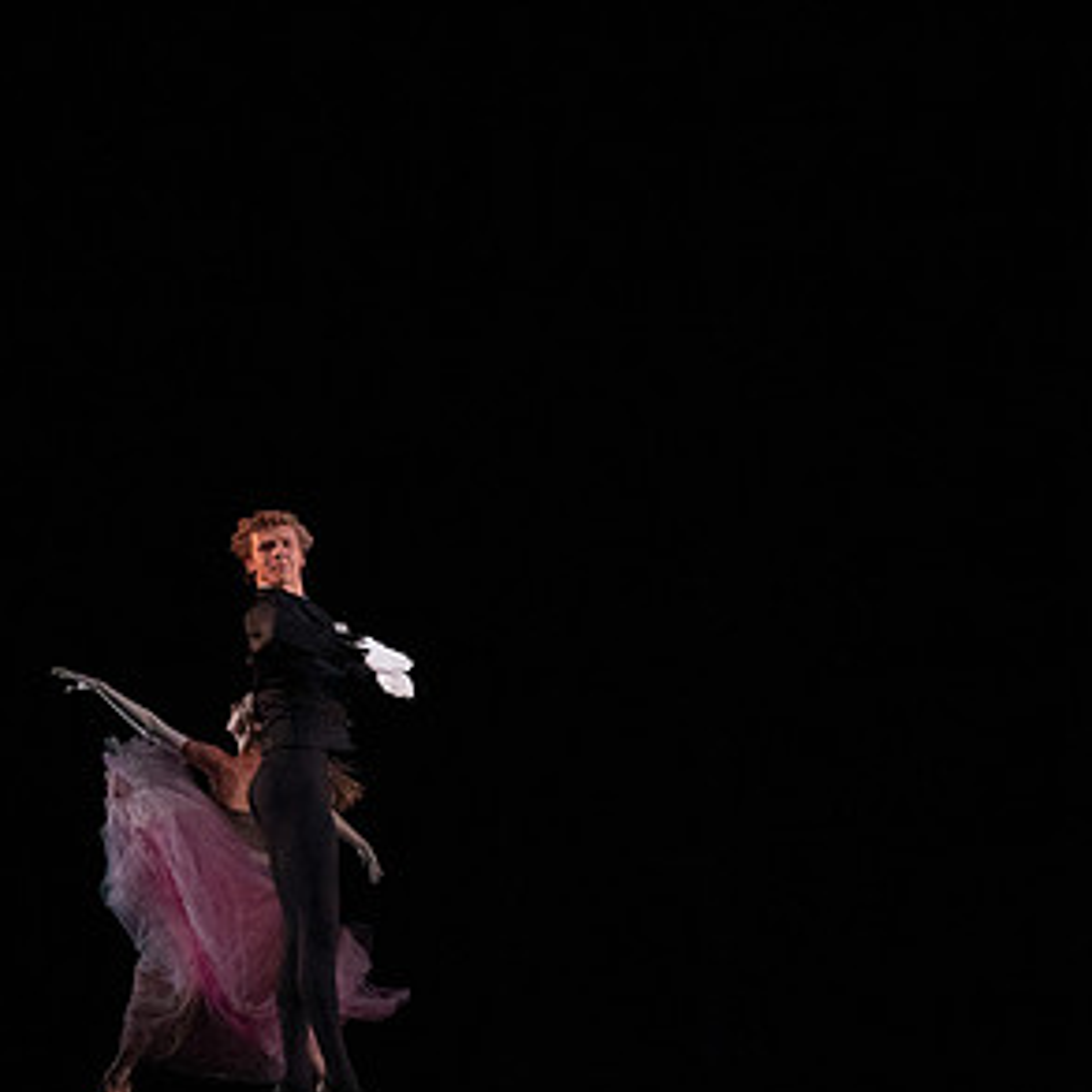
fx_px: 7638
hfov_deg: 8.2
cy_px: 643
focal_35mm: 214
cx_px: 388
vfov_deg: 8.2
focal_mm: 127
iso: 16000
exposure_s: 1/400
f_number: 5.6
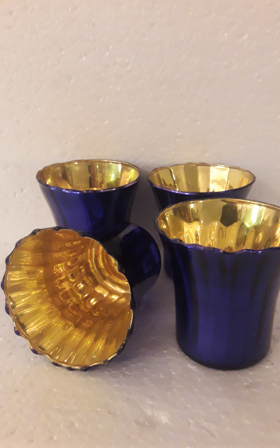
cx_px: 158
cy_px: 223
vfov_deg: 62.9
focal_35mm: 30
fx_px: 366
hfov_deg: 41.7
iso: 400
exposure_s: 1/20
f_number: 1.9
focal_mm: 3.7
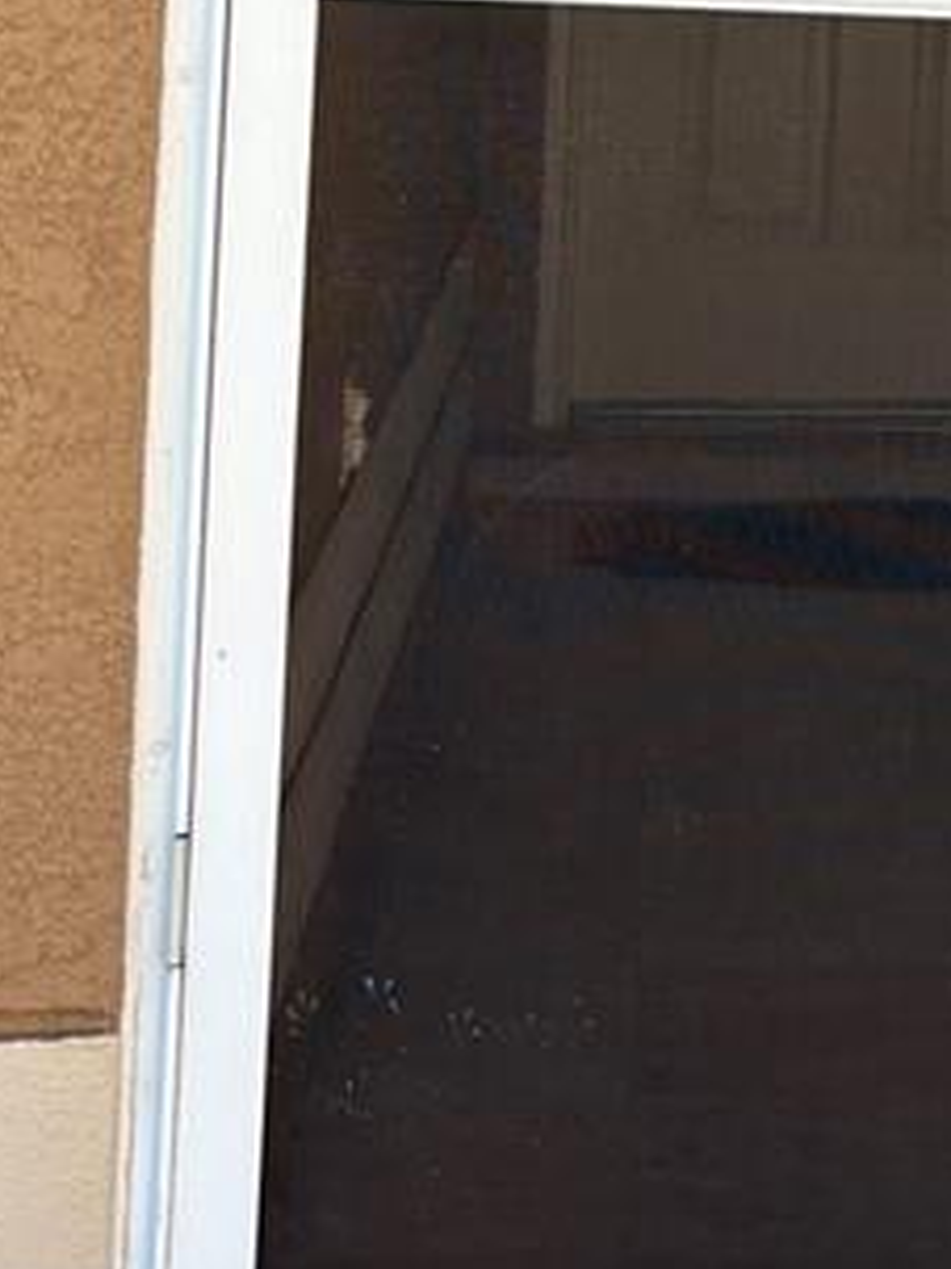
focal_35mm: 103
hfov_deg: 13.5
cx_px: 1454
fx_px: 3776
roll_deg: -2.1
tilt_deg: -1.7
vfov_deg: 18.2
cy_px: -193
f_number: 1.6
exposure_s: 1/547
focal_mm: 5.96
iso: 50
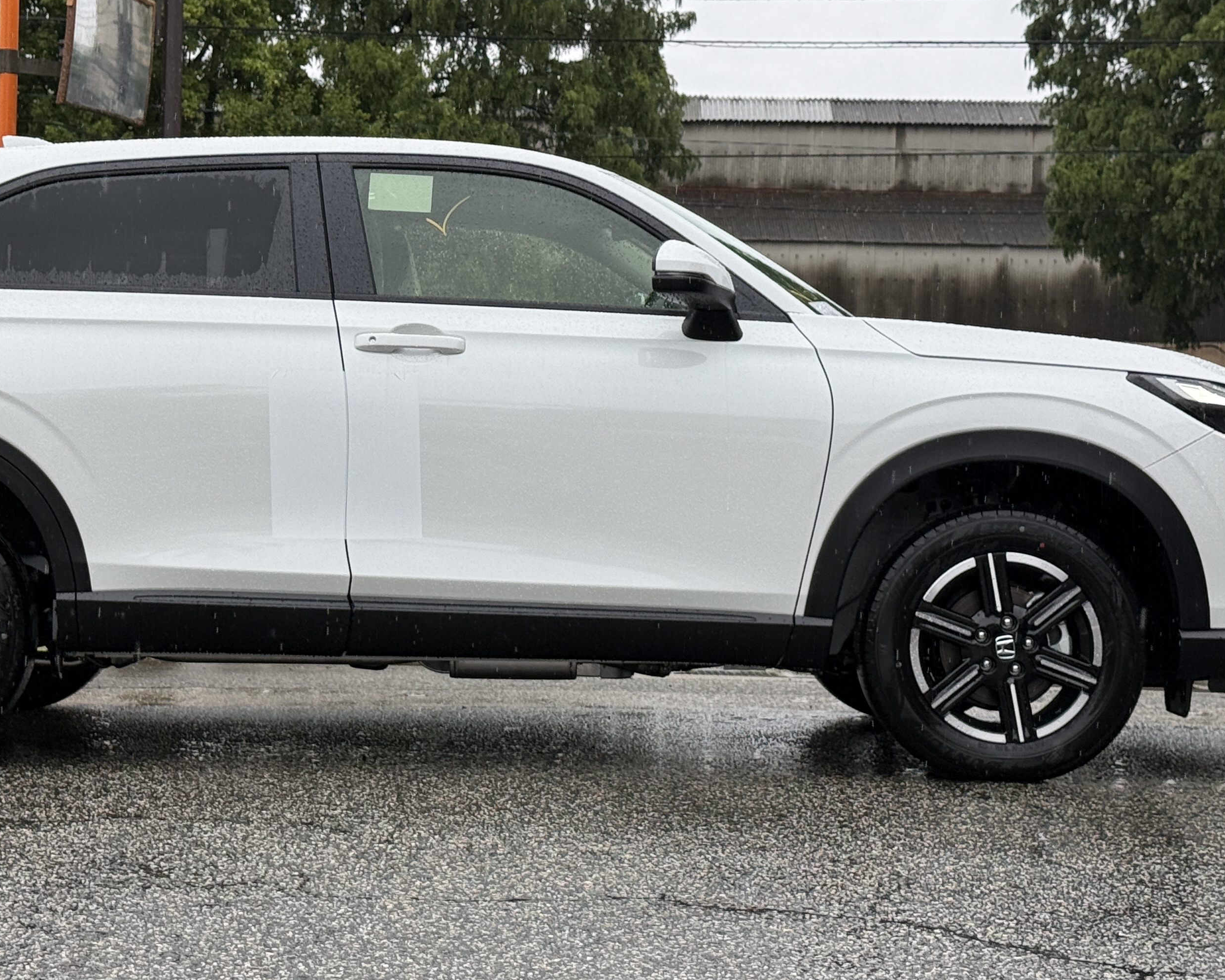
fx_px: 2756
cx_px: 466
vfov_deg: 20.1
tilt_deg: +1.9
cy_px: 387
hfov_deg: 25.0
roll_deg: -1.1
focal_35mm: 76
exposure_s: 1/719
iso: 64
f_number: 1.78
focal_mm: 6.76
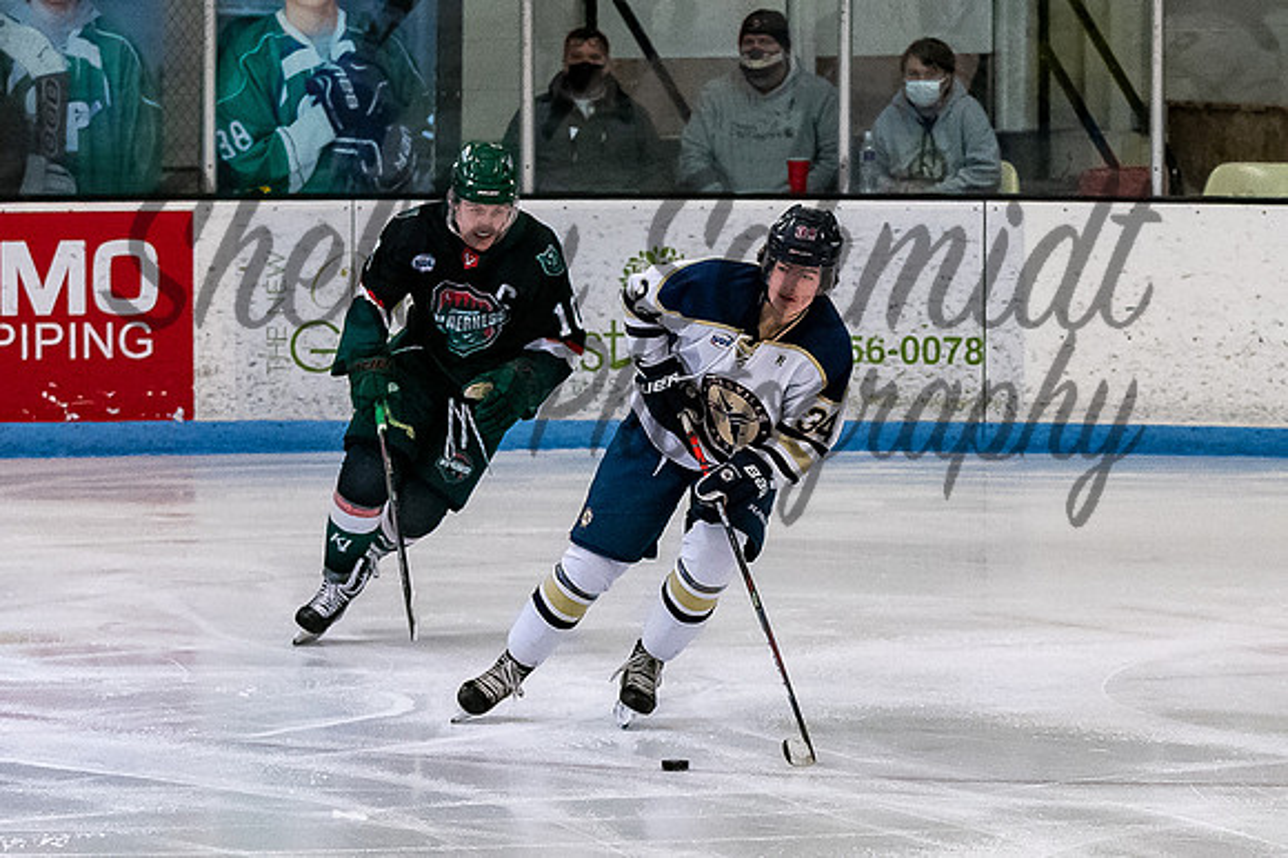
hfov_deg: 6.2
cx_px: 770
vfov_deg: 4.1
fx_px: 11919
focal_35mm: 333
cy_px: 378
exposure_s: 1/800
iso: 2500
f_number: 3.5
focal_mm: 105
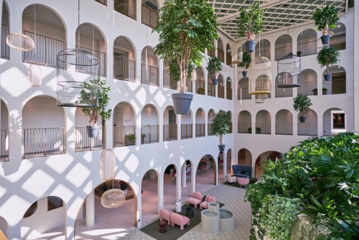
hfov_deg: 84.0
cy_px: 120
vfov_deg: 62.0
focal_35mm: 20
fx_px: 199
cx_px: 180
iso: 100
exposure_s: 1/20
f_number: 10
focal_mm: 20
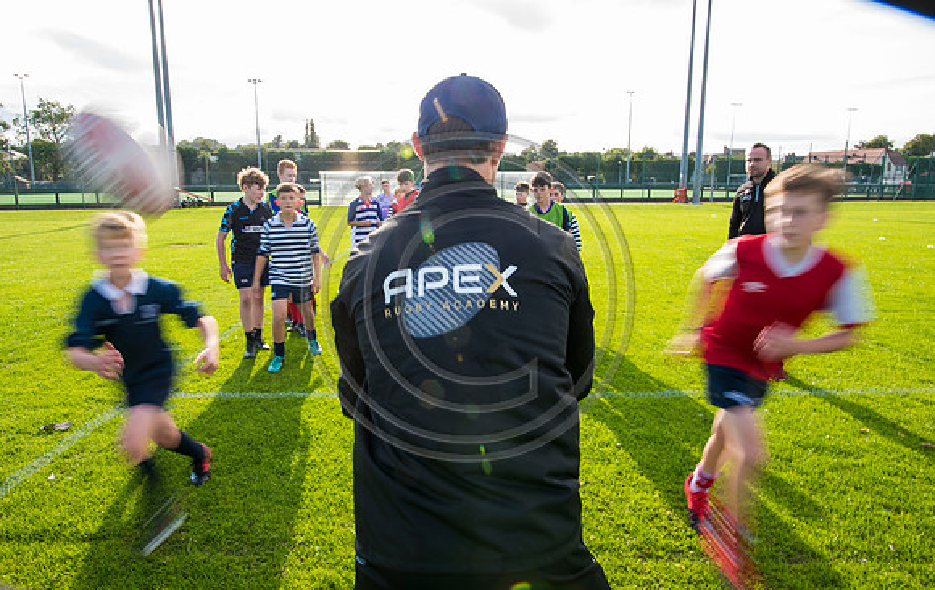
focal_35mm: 23
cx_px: 443
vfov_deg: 53.6
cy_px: 292
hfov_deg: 77.3
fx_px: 584
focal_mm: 20
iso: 250
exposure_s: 1/25
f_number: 16
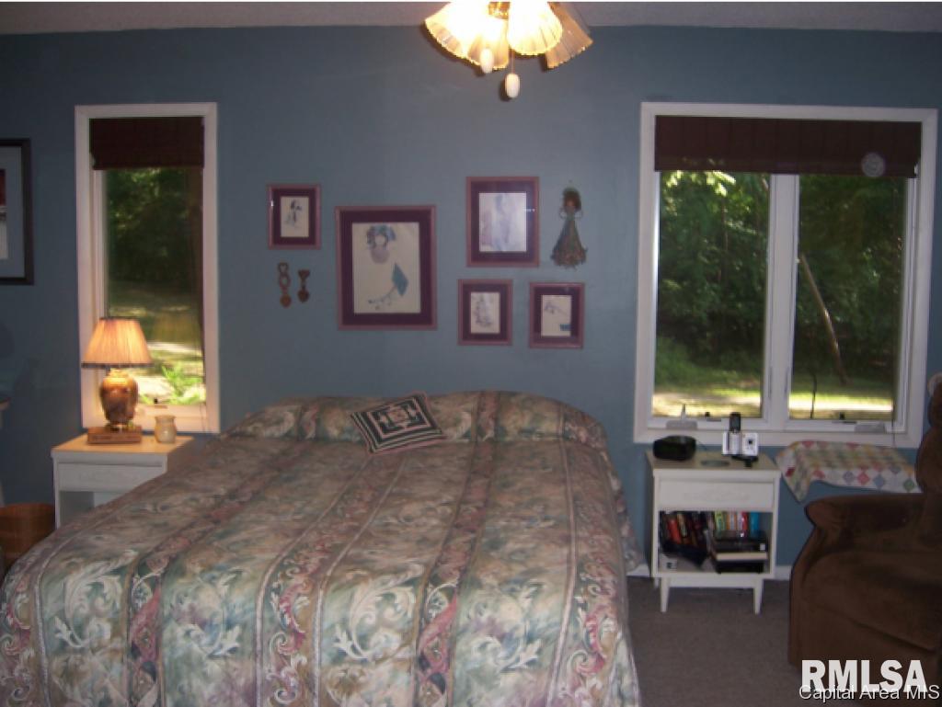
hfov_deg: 51.3
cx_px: 471
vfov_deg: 39.7
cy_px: 354
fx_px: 980
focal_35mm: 36
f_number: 3
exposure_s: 1/60
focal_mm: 6
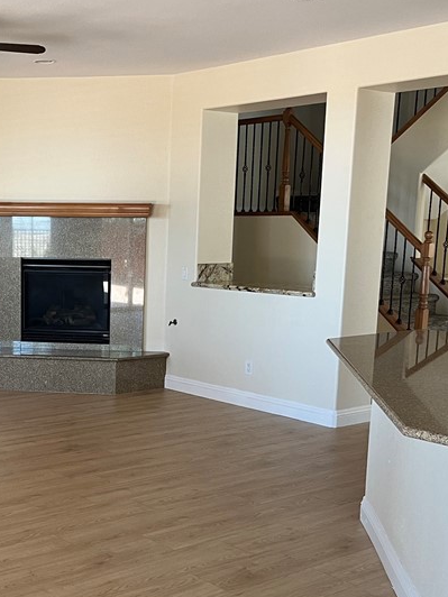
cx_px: 74
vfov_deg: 37.9
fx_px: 863
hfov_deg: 28.3
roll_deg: -0.2
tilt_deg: -10.4
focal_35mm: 50
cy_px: 380
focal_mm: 5.1
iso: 125
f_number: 1.6
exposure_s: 1/96
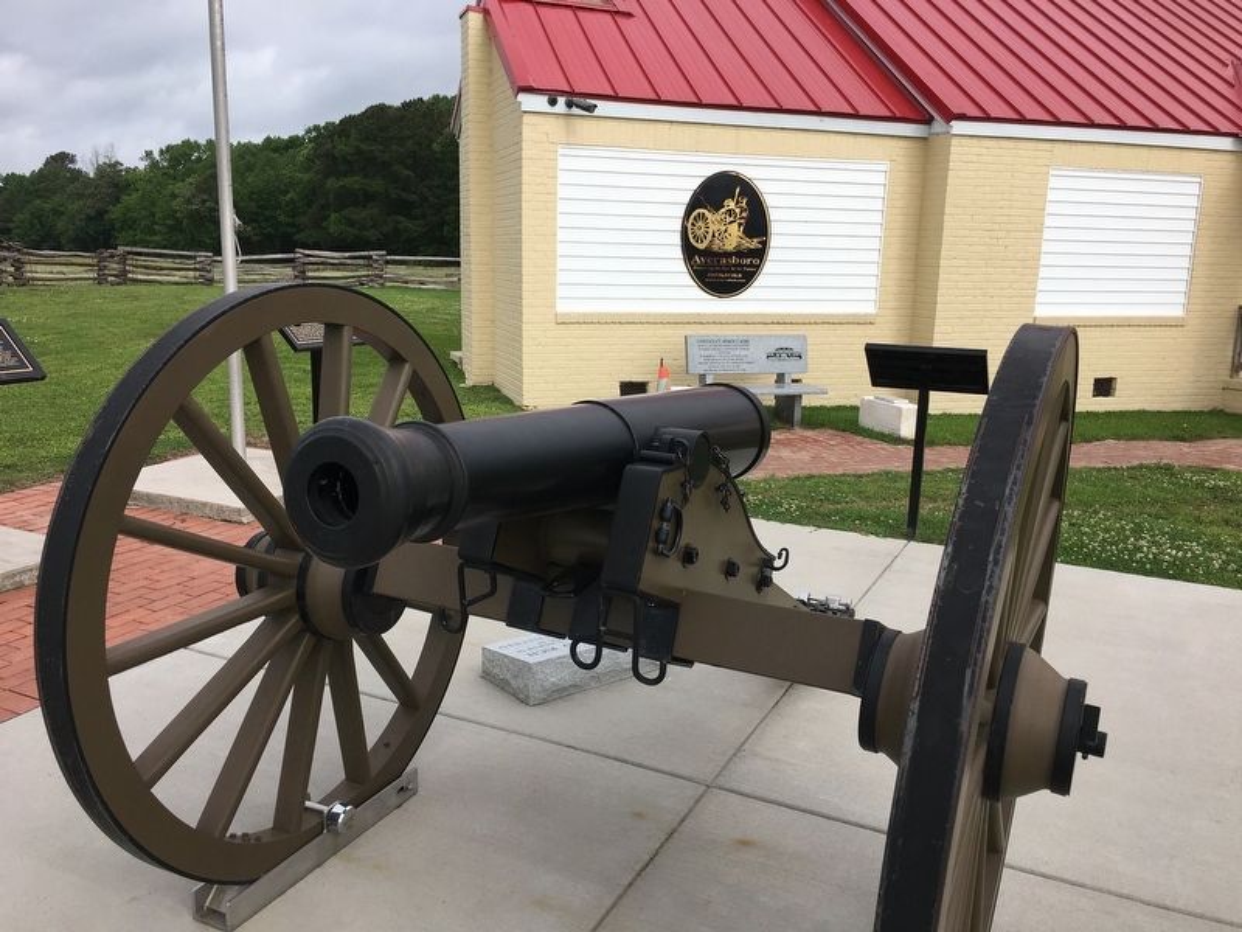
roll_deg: -1.1
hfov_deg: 61.7
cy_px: 466
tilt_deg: -10.1
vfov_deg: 48.2
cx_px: 621
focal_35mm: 29
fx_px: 1041
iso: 25
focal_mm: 4.15
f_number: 2.2
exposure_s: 1/1350
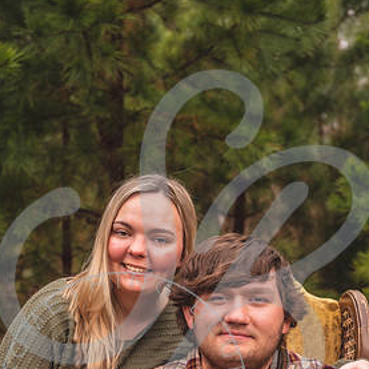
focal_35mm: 91
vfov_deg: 18.9
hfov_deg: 19.1
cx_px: 184
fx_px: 1097
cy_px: 294
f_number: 5.6
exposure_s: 1/160
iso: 200
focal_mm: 66
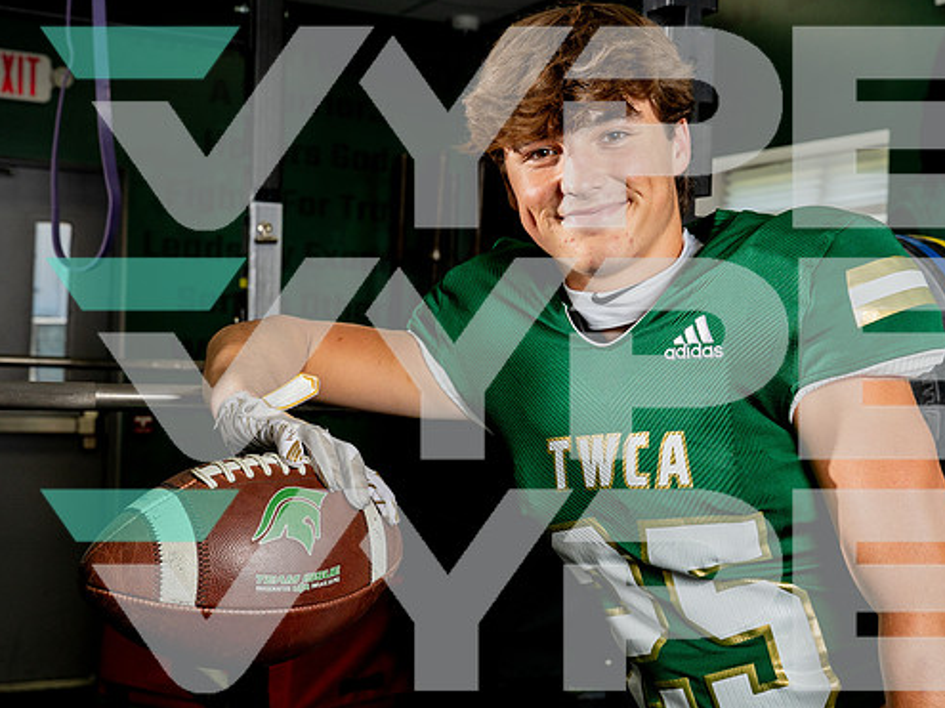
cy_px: 358
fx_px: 1610
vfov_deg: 24.8
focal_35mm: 59
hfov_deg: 32.7
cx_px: 526
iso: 500
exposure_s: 1/250
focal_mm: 50
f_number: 8
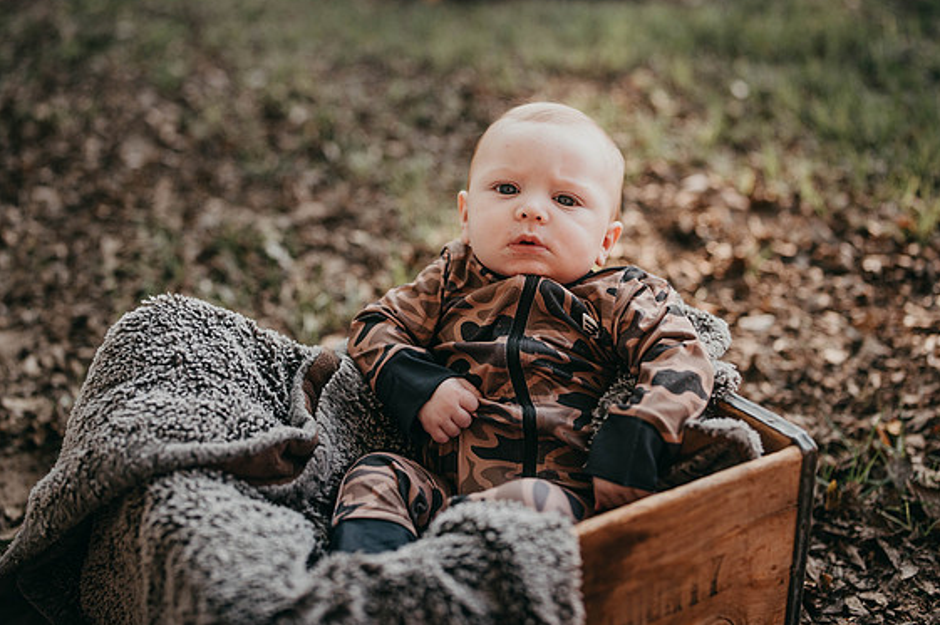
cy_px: 259
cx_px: 464
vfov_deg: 31.8
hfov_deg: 46.4
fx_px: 1096
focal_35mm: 42
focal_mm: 35
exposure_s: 1/1600
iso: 64
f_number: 1.6
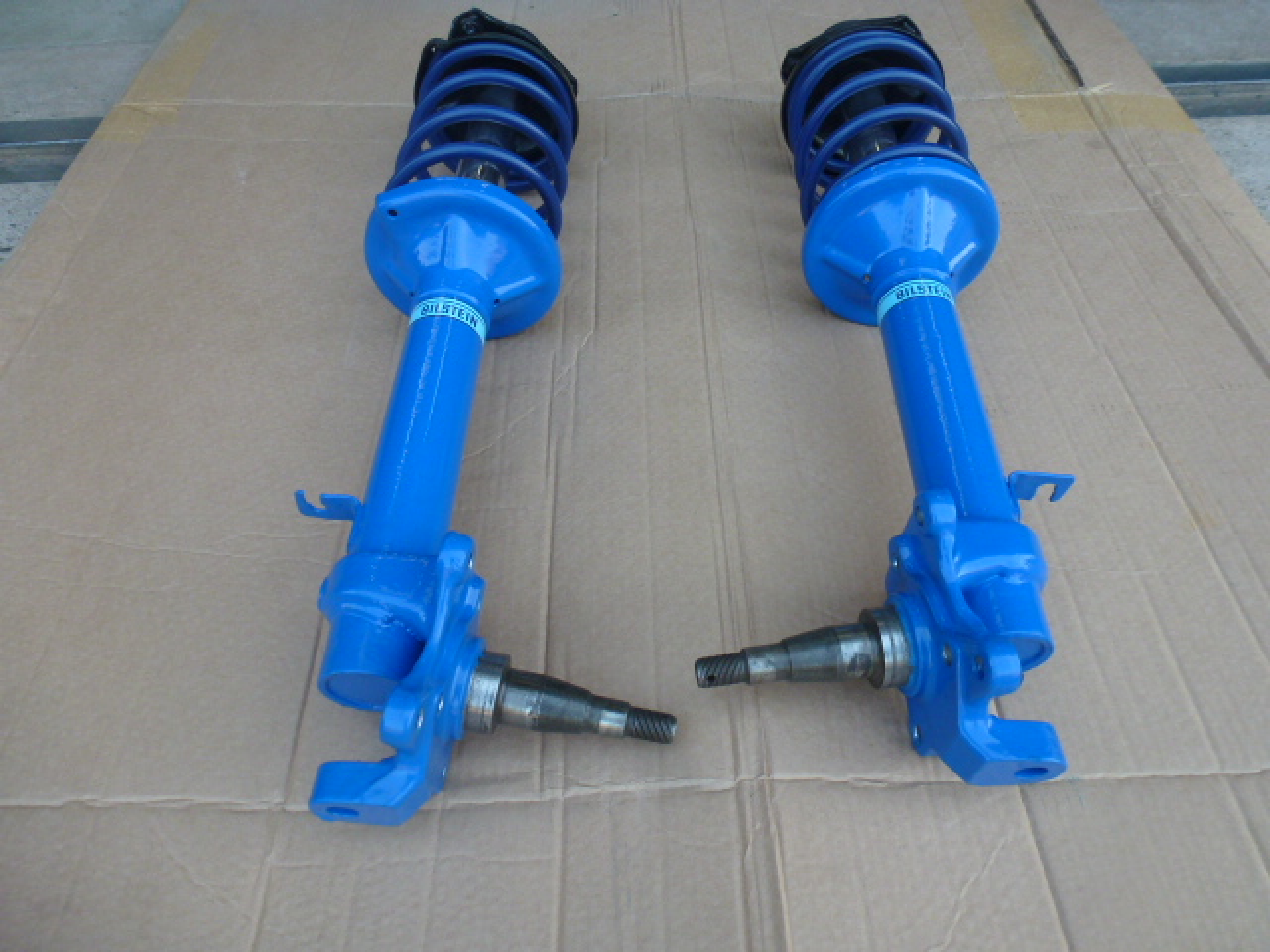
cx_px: 635
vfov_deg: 56.8
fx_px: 881
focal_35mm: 24
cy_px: 476
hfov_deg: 71.6
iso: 125
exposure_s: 1/60
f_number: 3.3
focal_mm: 4.3
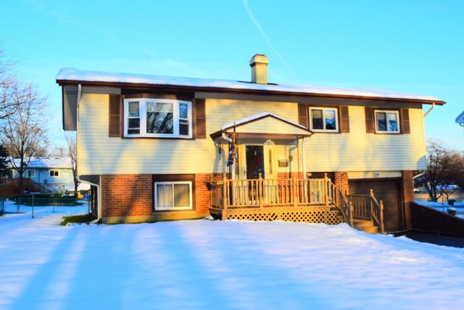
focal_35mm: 34
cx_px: 232
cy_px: 155
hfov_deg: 55.1
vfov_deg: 38.4
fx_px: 445
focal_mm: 23
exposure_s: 1/320
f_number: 9
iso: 200
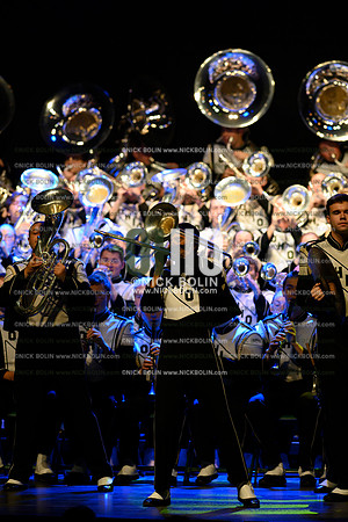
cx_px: 174
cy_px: 261
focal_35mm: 300
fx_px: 4350
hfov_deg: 4.6
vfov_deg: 6.9
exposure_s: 1/500
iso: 5000
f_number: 4
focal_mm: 300
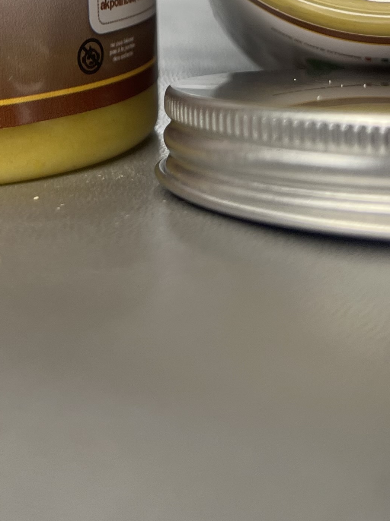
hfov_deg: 19.4
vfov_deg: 23.9
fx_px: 1127
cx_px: 78
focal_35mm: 75
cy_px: -85
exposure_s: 1/137
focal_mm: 5.7
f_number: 1.5
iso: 50
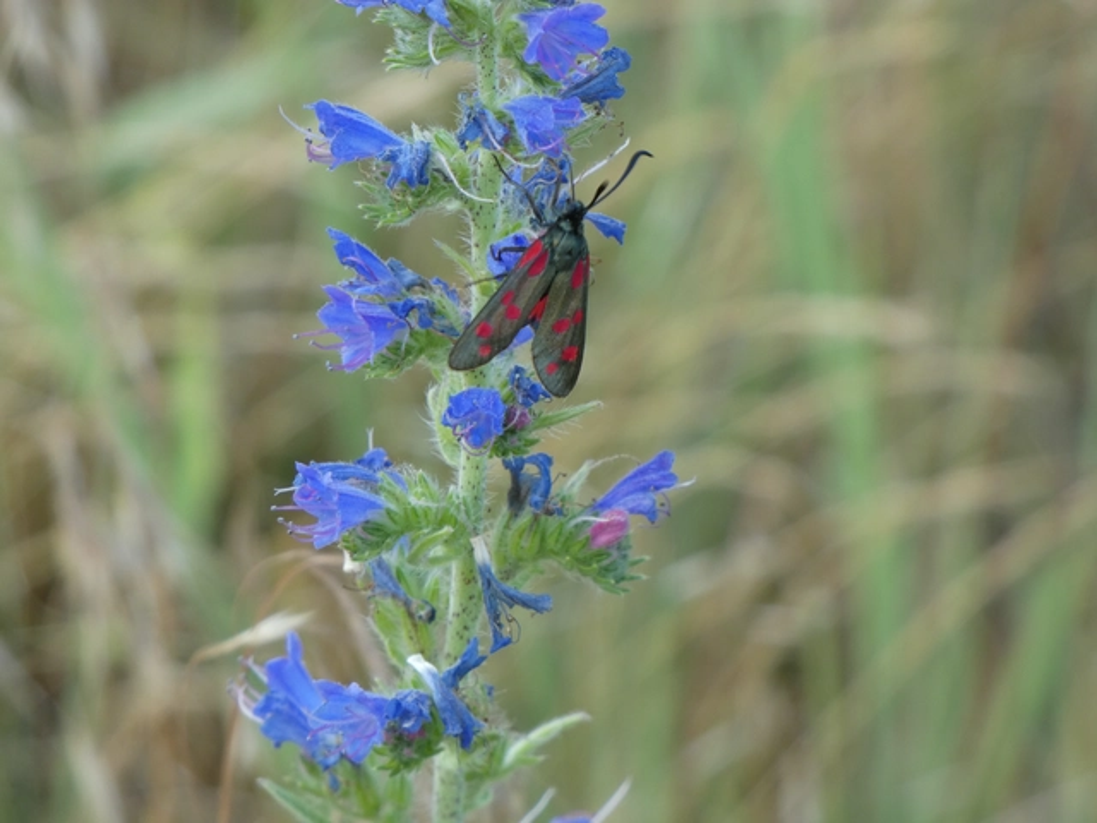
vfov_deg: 2.7
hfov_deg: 3.6
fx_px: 17398
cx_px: 548
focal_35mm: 549
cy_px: 412
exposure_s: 1/100
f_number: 5.6
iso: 160
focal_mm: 98.3
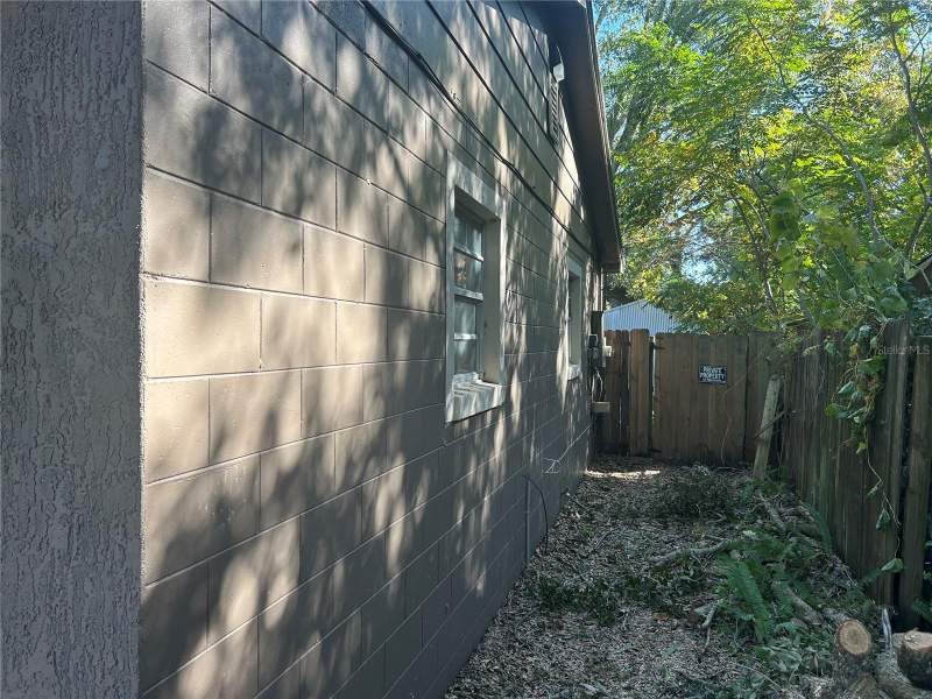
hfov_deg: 67.3
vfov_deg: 53.1
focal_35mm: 26
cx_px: 466
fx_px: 700
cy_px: 350
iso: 50
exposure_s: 1/464
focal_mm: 5.7
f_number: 1.5
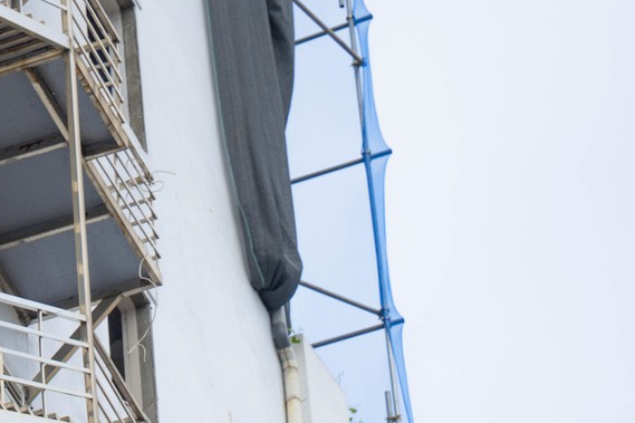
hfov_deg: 6.5
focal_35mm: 313
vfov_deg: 4.4
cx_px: -161
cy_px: 610
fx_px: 5519
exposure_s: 1/1600
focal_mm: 89
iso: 160
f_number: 3.2
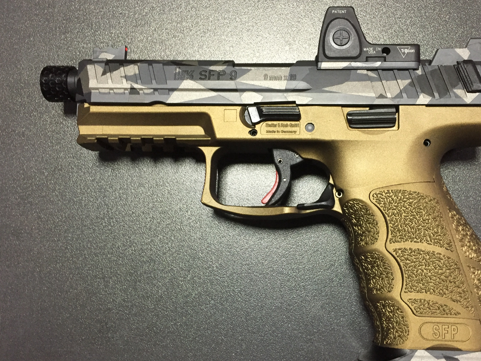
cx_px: 281
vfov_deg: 40.7
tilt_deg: -82.2
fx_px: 486
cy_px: 197
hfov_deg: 52.4
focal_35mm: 35
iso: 250
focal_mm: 4.15
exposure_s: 1/33
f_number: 2.2
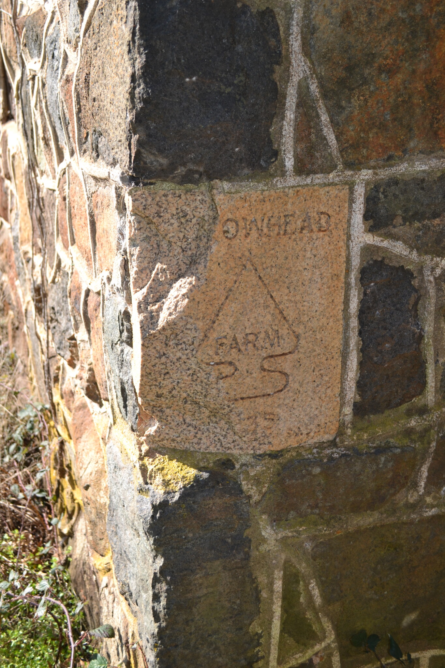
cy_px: 334
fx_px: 723
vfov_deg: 49.6
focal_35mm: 39
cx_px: 222
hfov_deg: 34.2
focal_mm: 26
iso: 100
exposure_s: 1/200
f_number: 4.2
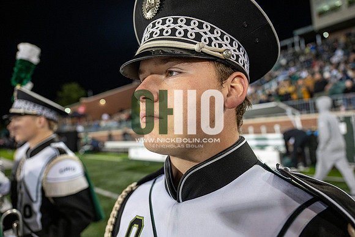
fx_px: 237
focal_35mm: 24
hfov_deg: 73.7
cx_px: 178
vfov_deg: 53.2
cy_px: 118
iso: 1250
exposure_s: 1/500
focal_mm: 24
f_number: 3.2
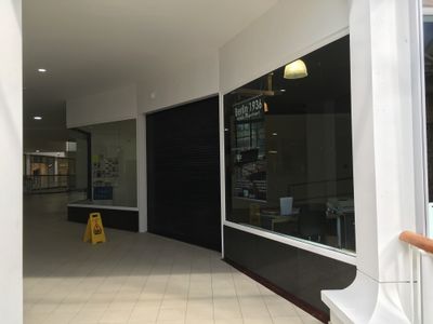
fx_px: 363
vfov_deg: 48.2
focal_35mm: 29
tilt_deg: +0.2
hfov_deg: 61.7
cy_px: 162
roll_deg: +0.4
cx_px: 216
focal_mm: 4.15
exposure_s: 1/146
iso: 25
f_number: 2.2
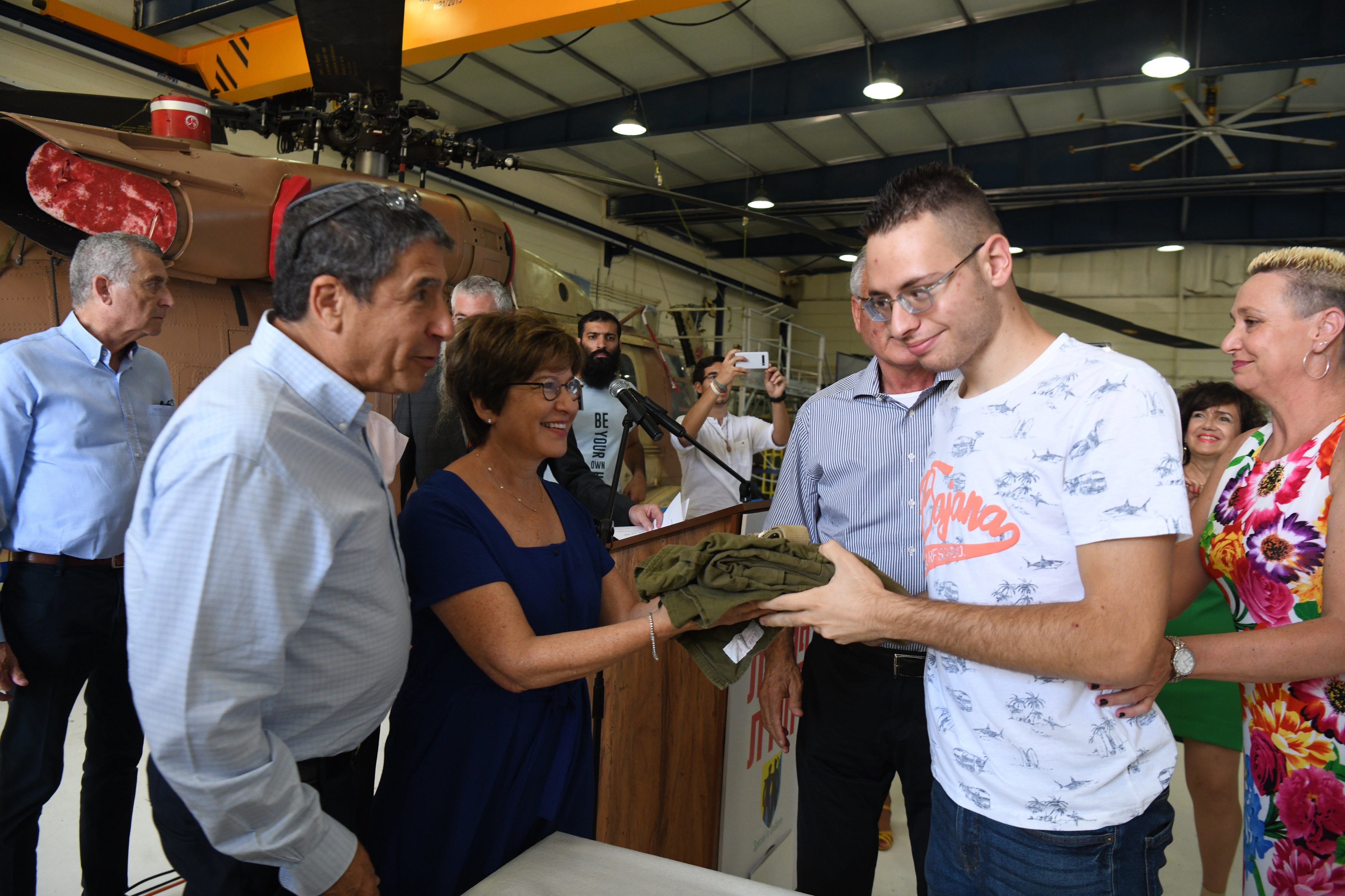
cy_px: 448
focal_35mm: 24
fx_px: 897
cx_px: 672
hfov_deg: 73.7
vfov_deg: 53.1
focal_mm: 24
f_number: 4
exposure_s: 1/500
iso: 1250
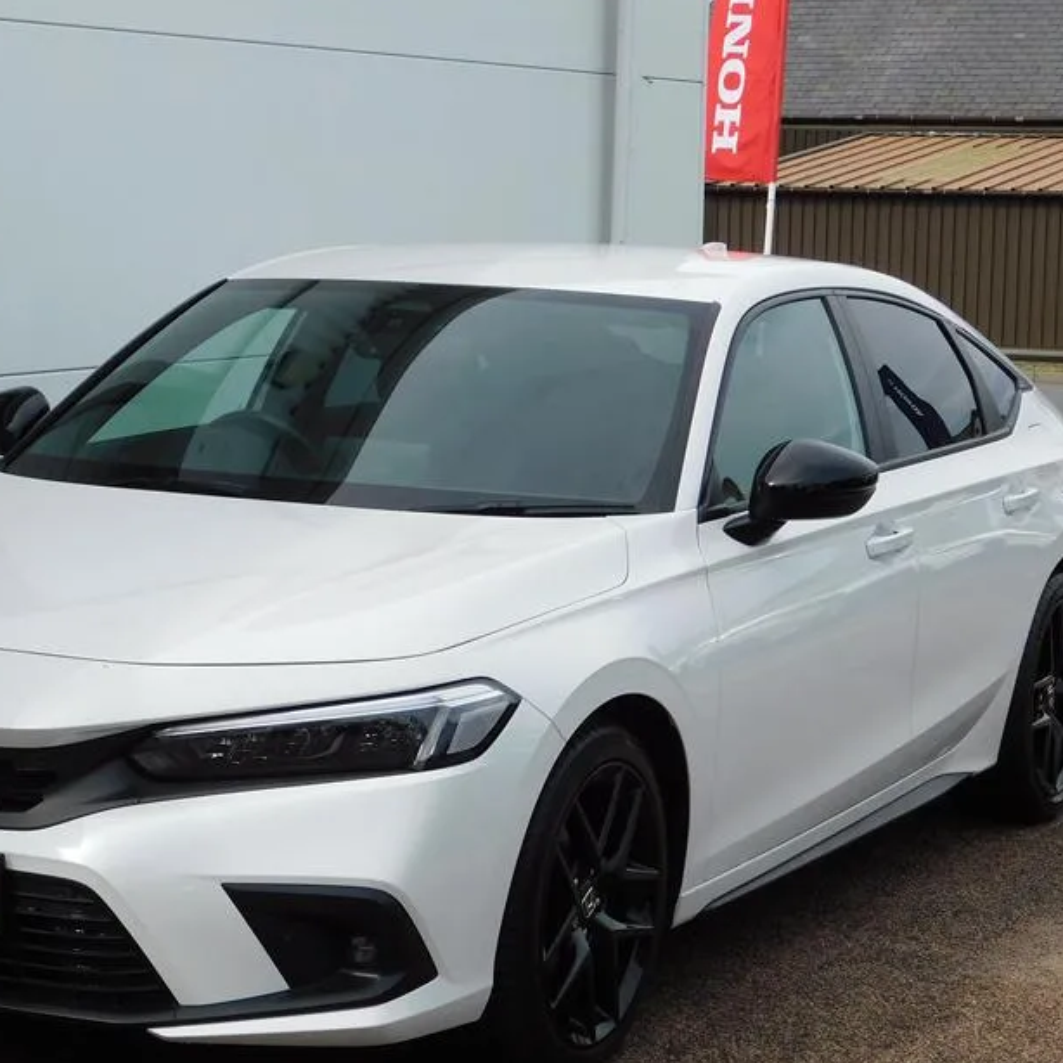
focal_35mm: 87
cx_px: 364
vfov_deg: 19.9
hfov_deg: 19.9
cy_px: 628
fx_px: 3023
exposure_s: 1/800
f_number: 4
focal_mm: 10.4
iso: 125
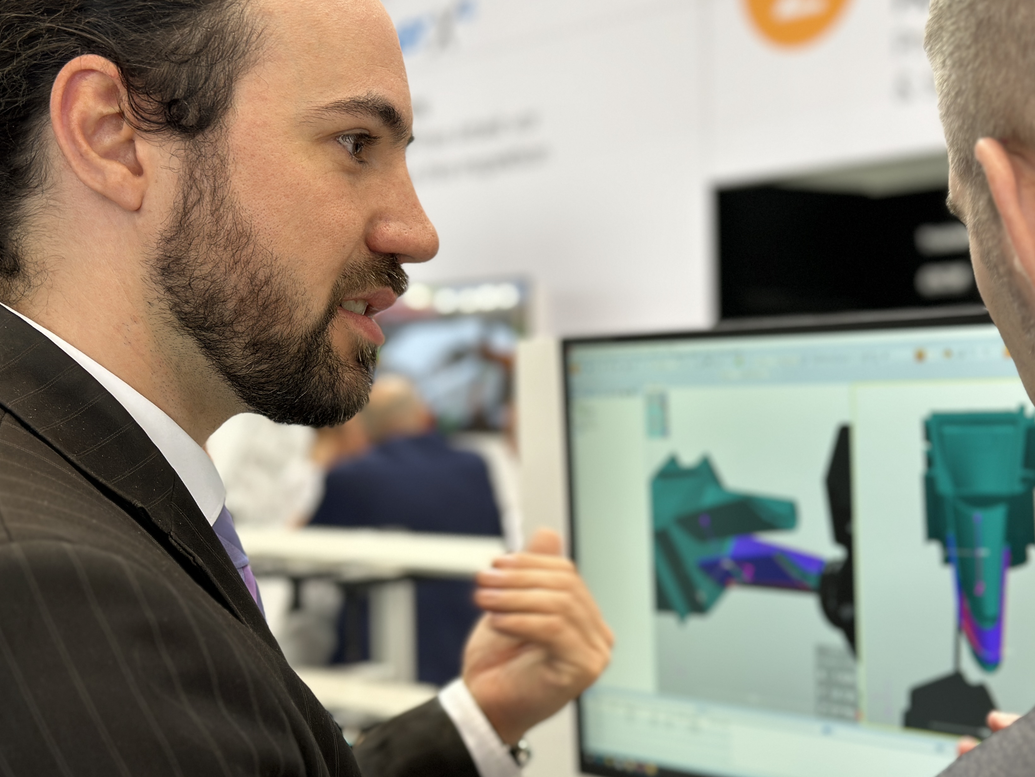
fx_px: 1764
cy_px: 470
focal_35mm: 59
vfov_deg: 24.8
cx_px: 596
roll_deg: +1.8
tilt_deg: -3.2
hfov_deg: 32.6
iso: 80
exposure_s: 1/50
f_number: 1.78
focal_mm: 6.86
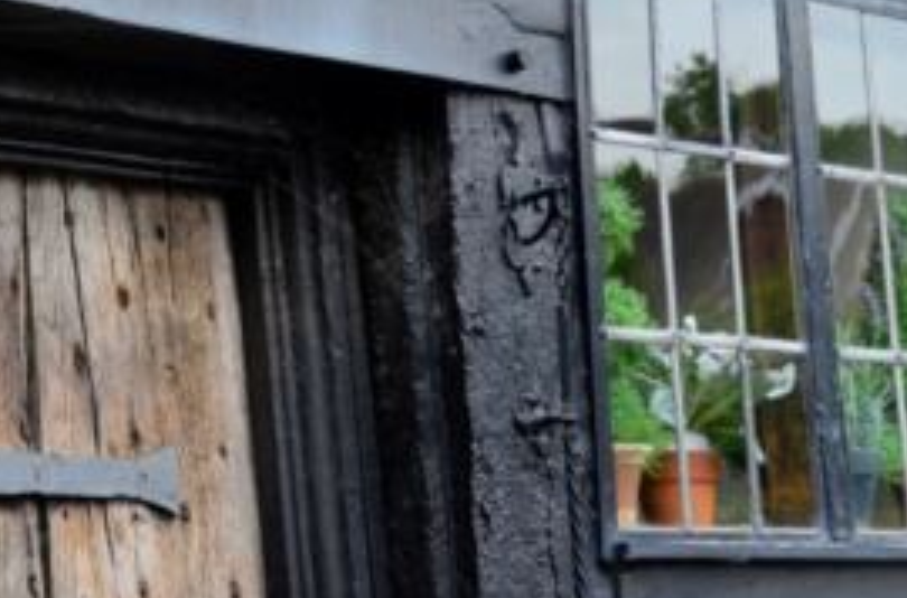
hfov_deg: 18.9
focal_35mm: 103
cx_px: -134
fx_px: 2591
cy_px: 82
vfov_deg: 13.1
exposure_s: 1/1600
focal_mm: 29
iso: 800
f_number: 4
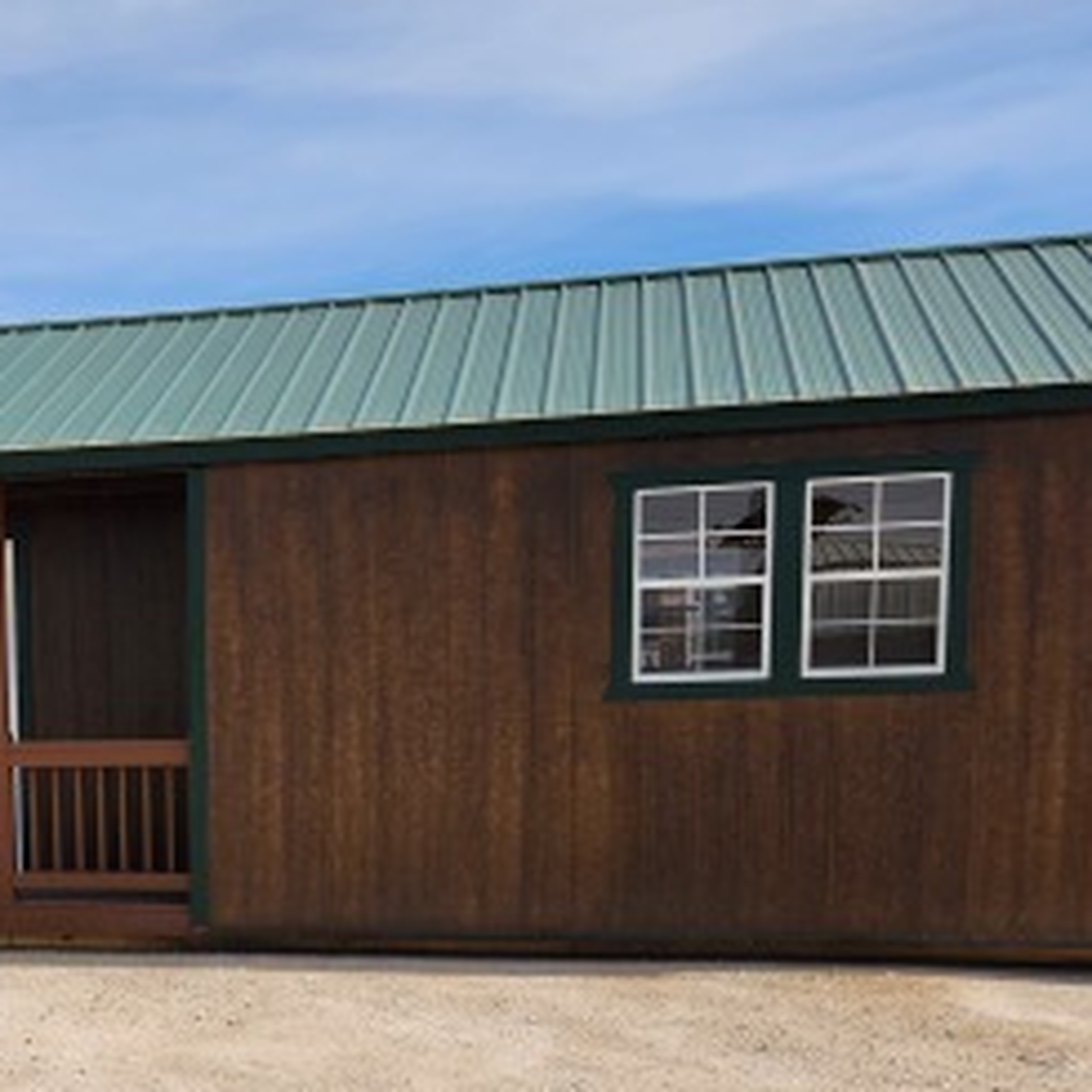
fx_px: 1892
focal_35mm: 53
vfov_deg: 31.2
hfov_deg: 30.7
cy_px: 905
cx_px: 103
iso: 20
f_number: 1.8
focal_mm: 5.4
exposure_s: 1/1718
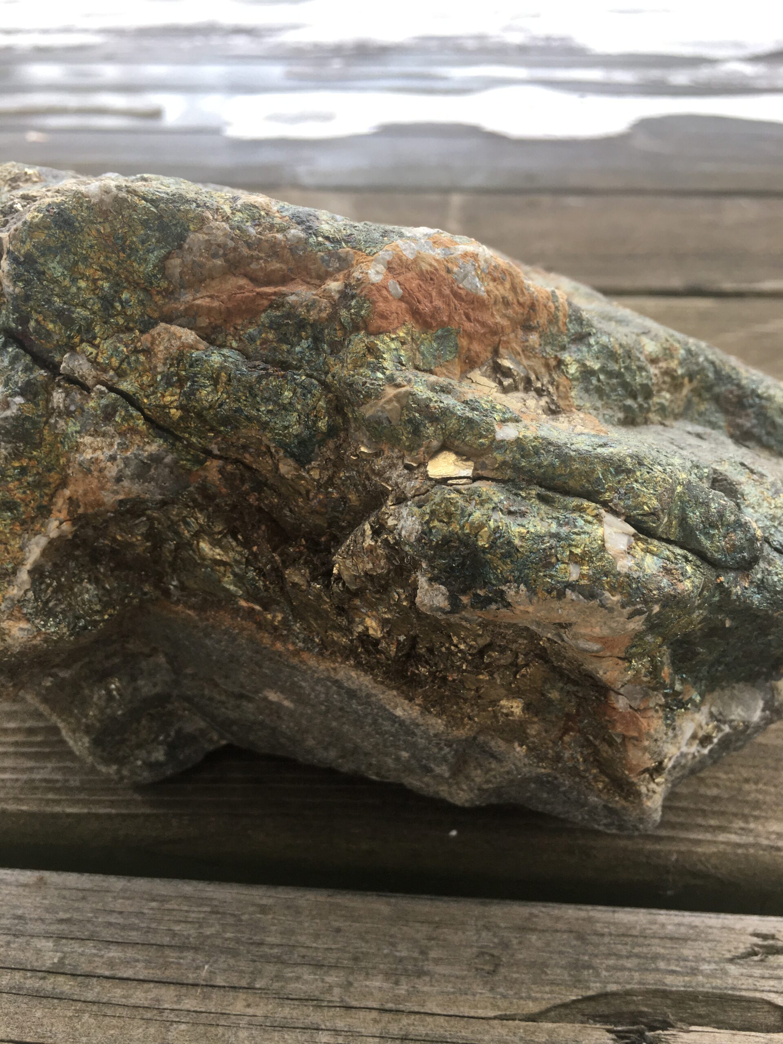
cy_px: 522
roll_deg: +1.7
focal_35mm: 29
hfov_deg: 48.2
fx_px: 875
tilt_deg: -34.1
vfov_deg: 61.7
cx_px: 392
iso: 40
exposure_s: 1/120
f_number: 2.2
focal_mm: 4.15
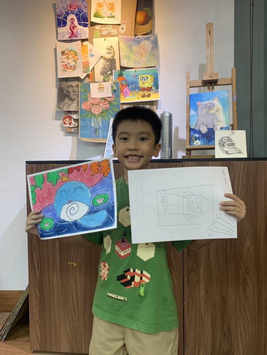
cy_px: 178
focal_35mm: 26
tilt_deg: -2.3
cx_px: 134
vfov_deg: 67.3
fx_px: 267
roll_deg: +0.1
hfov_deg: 53.1
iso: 64
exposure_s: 1/100
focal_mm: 4.25
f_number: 1.8
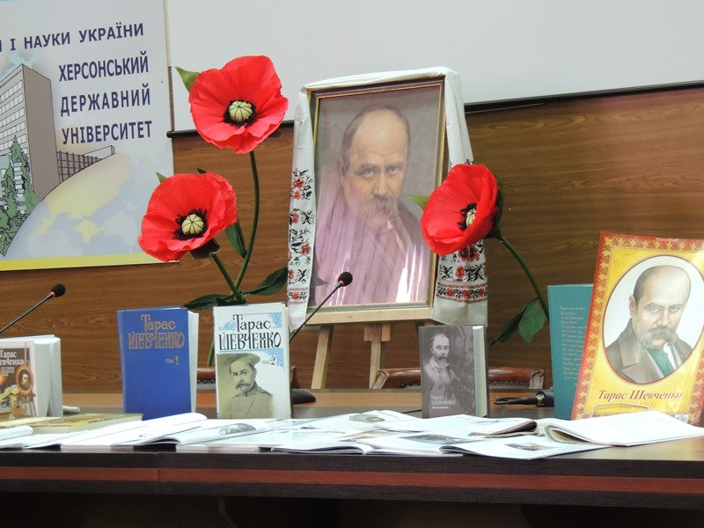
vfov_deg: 11.0
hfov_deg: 14.6
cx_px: 352
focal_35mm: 135
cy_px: 264
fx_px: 2746
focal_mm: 24
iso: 800
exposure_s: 1/25
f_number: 4.3
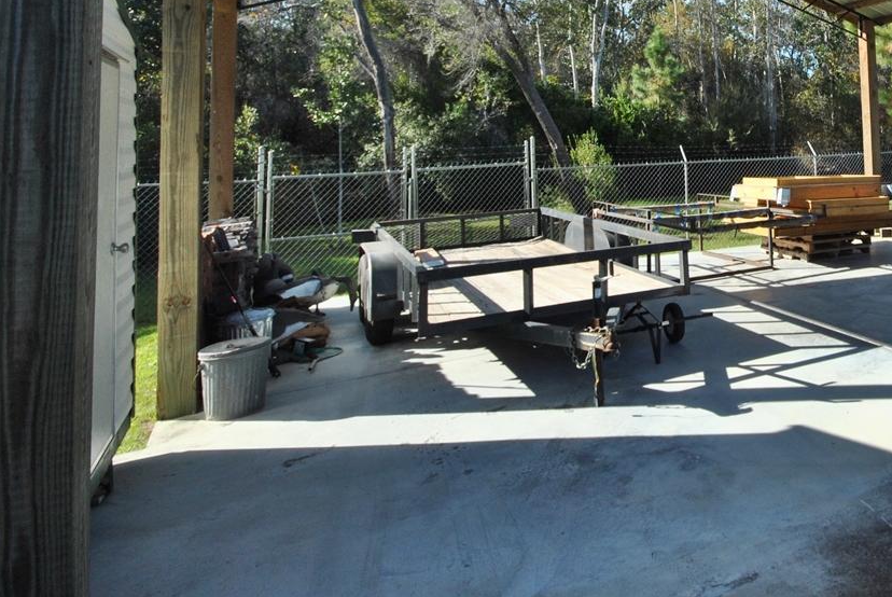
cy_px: 72
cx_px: 790
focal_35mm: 29
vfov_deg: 41.8
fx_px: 719
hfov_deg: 55.8
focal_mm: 10
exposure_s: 1/200
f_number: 9
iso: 200
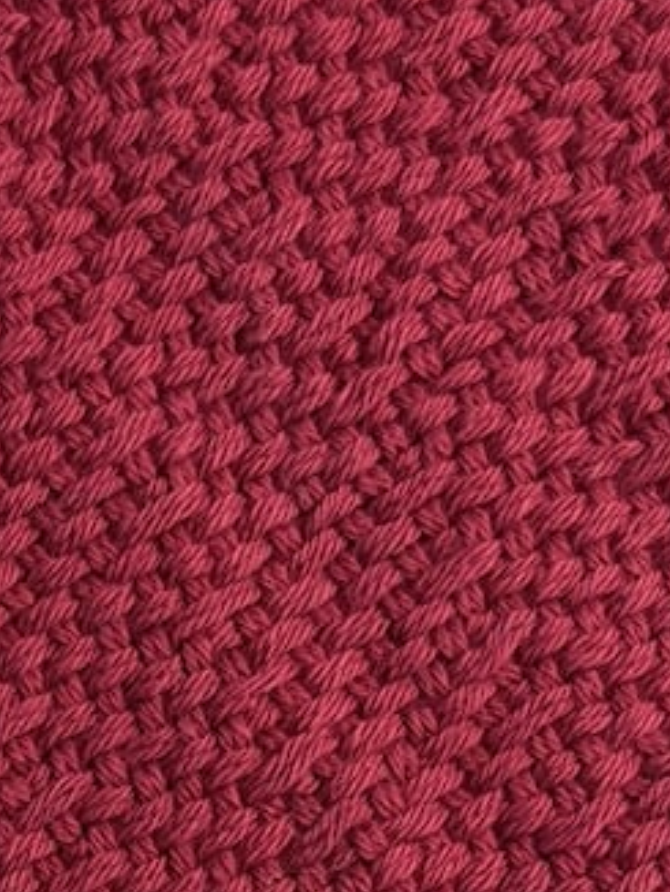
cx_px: -213
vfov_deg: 11.9
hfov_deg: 9.3
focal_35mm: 157
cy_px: 1452
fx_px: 4046
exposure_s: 1/57
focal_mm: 6.76
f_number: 1.78
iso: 250
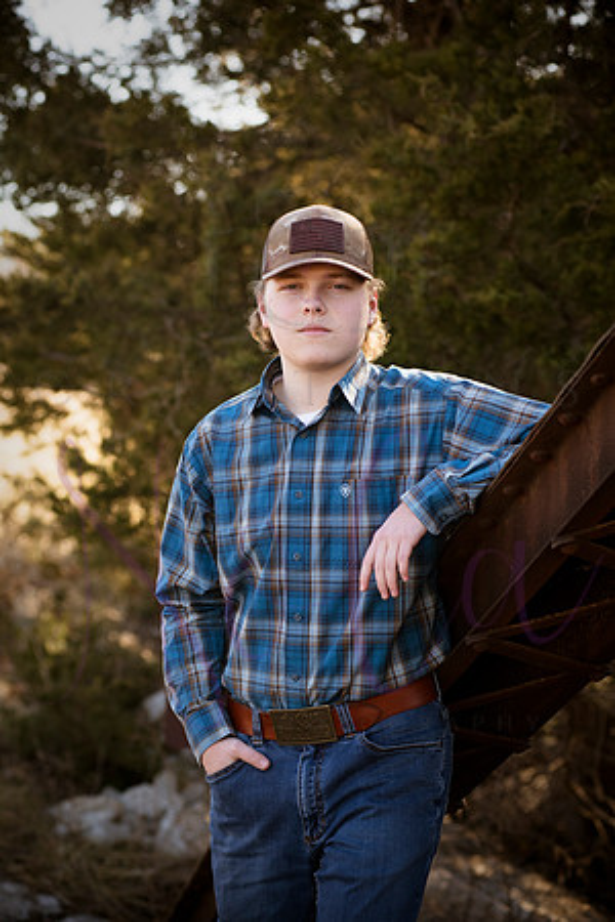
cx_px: 308
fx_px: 2357
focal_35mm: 92
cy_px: 461
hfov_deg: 14.9
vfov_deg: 22.1
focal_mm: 92
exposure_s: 1/1000
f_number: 5
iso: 800
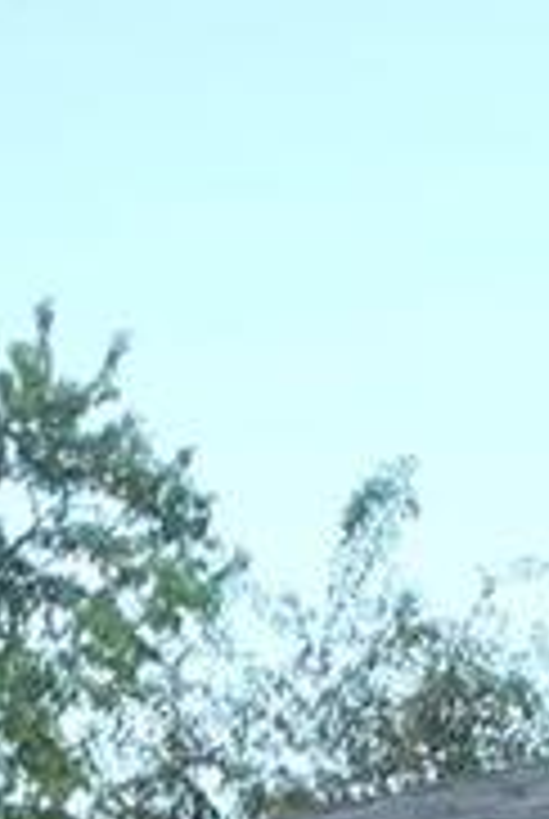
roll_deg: +1.5
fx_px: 4056
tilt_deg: +5.9
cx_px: -72
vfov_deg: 9.4
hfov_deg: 7.7
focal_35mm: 178
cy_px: 2362
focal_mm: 4.25
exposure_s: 1/110
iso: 100
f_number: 1.8
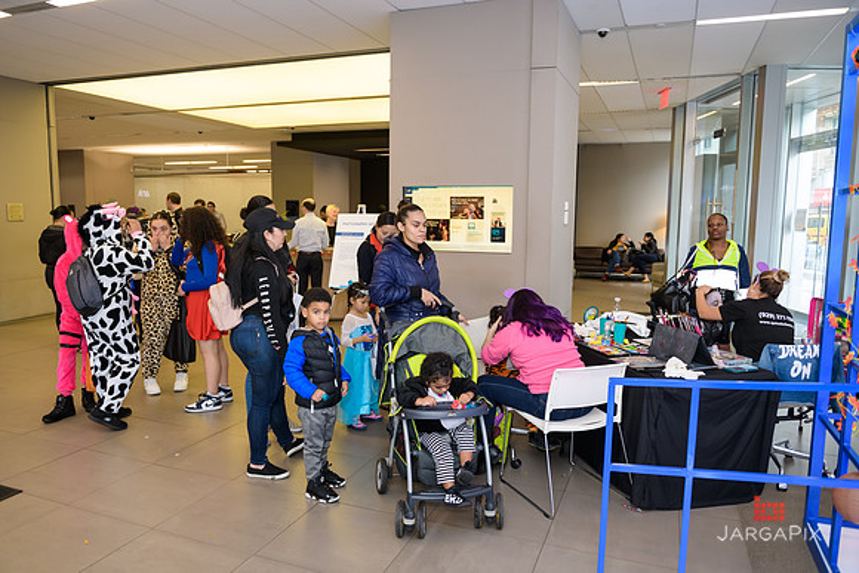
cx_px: 430
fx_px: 621
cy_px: 286
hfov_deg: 69.4
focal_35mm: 26
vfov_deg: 49.6
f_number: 3.2
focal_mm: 26
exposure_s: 1/125
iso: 800
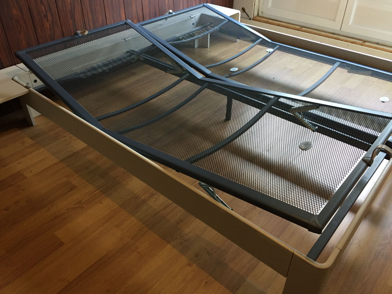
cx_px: 196
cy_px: 147
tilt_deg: -37.0
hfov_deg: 61.7
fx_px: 328
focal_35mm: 29
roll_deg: -0.4
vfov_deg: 48.2
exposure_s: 1/33
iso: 200
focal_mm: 4.15
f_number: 2.2
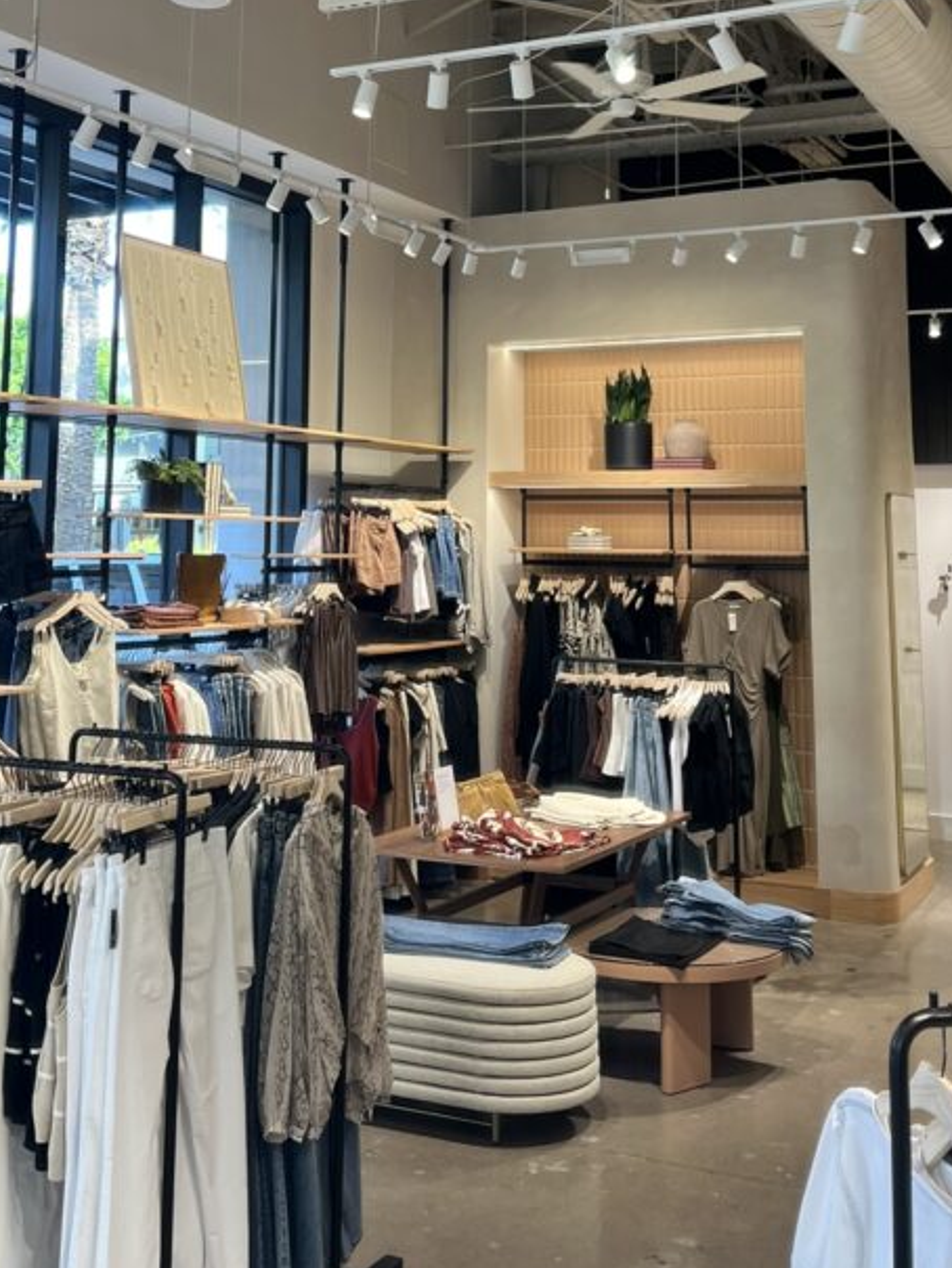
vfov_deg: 41.4
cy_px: 285
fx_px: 1613
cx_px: 428
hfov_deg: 32.9
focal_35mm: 44
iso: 64
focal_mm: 5.1
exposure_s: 1/120
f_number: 1.6
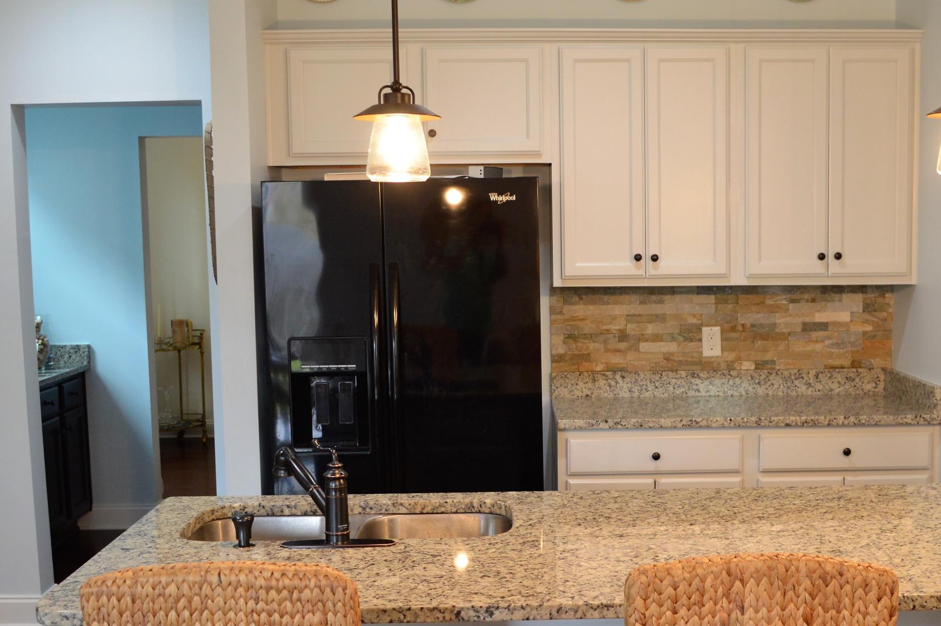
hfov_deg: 41.0
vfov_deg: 27.9
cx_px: 554
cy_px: 384
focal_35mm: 48
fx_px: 1253
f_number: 3.5
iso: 400
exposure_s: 1/30
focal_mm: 18
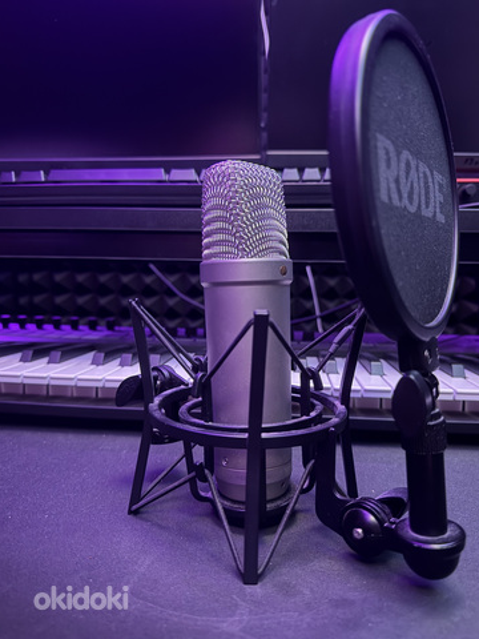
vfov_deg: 69.4
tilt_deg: -4.7
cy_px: 312
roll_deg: -1.1
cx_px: 245
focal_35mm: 25
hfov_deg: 54.9
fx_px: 461
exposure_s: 1/10
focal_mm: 6.76
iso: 1000
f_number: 1.78
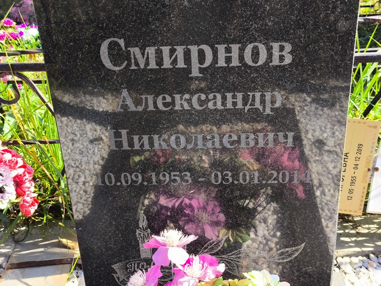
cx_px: 190
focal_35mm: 50
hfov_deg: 38.2
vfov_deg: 29.1
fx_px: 551
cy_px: 143
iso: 50
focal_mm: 4.71
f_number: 1.7
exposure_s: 1/298
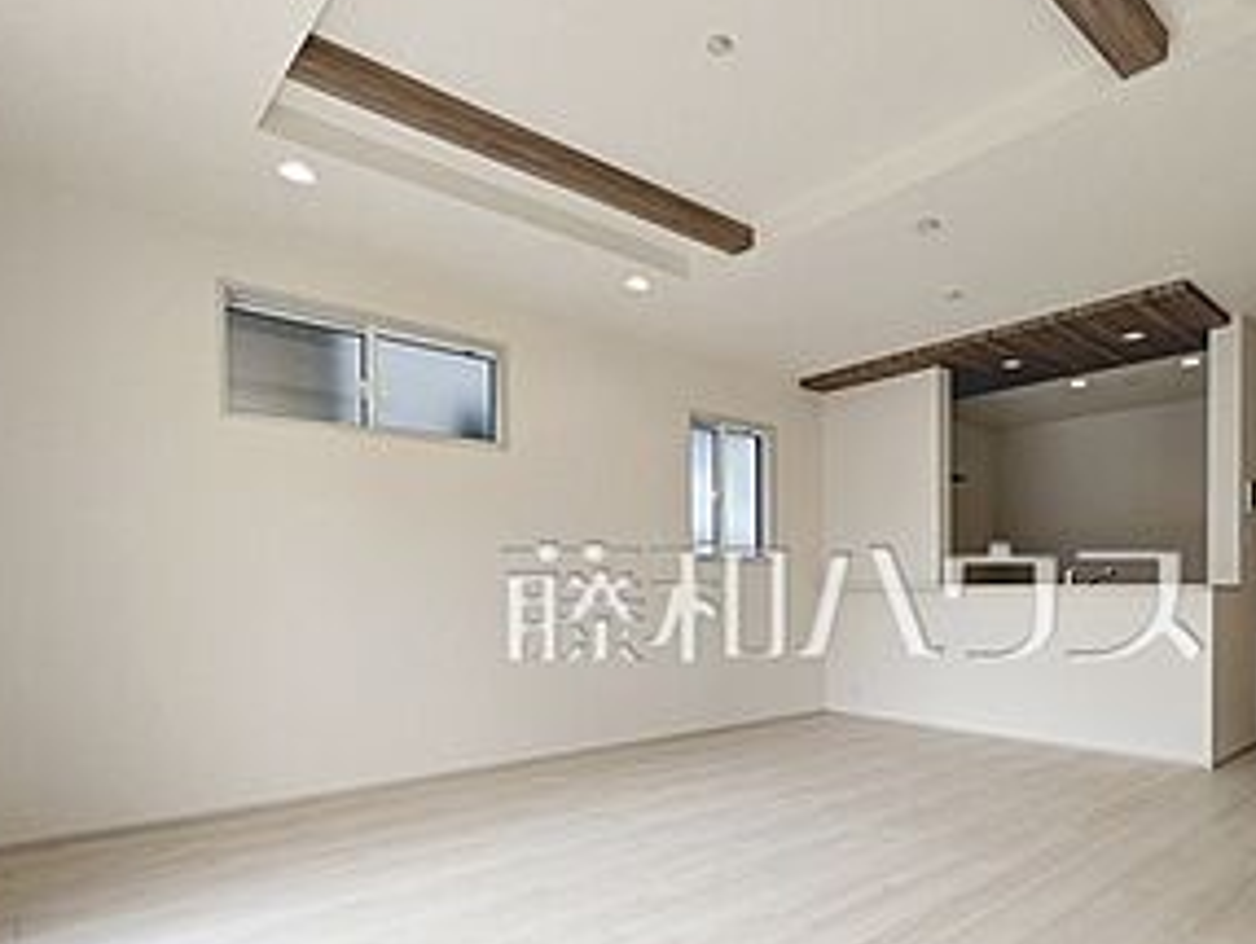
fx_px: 799
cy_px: 602
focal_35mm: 22
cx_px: 852
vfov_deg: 60.2
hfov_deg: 73.7
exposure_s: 1/238
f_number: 2.2
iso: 44
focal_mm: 1.83
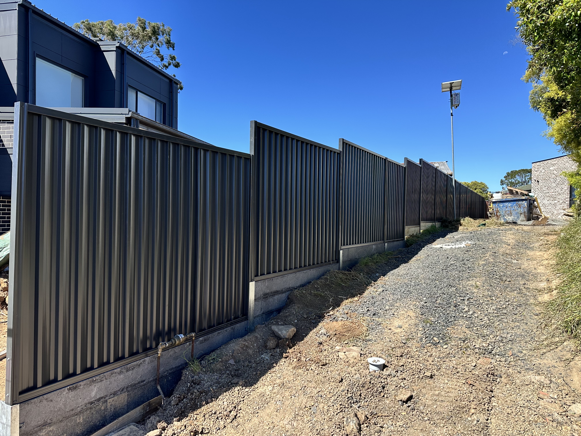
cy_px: 218
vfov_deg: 56.8
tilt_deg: +0.2
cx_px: 290
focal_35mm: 24
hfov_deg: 71.6
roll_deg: -0.7
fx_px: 403
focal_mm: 6.86
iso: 80
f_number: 1.78
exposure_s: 1/2967
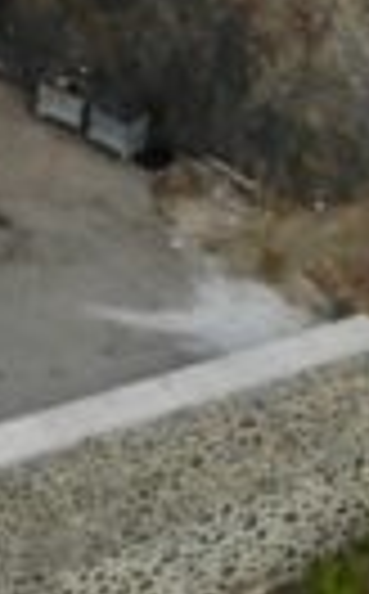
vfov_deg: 9.9
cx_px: -670
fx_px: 3200
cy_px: -547
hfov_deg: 6.2
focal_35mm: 198
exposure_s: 1/526
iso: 111
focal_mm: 4.5
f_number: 2.8
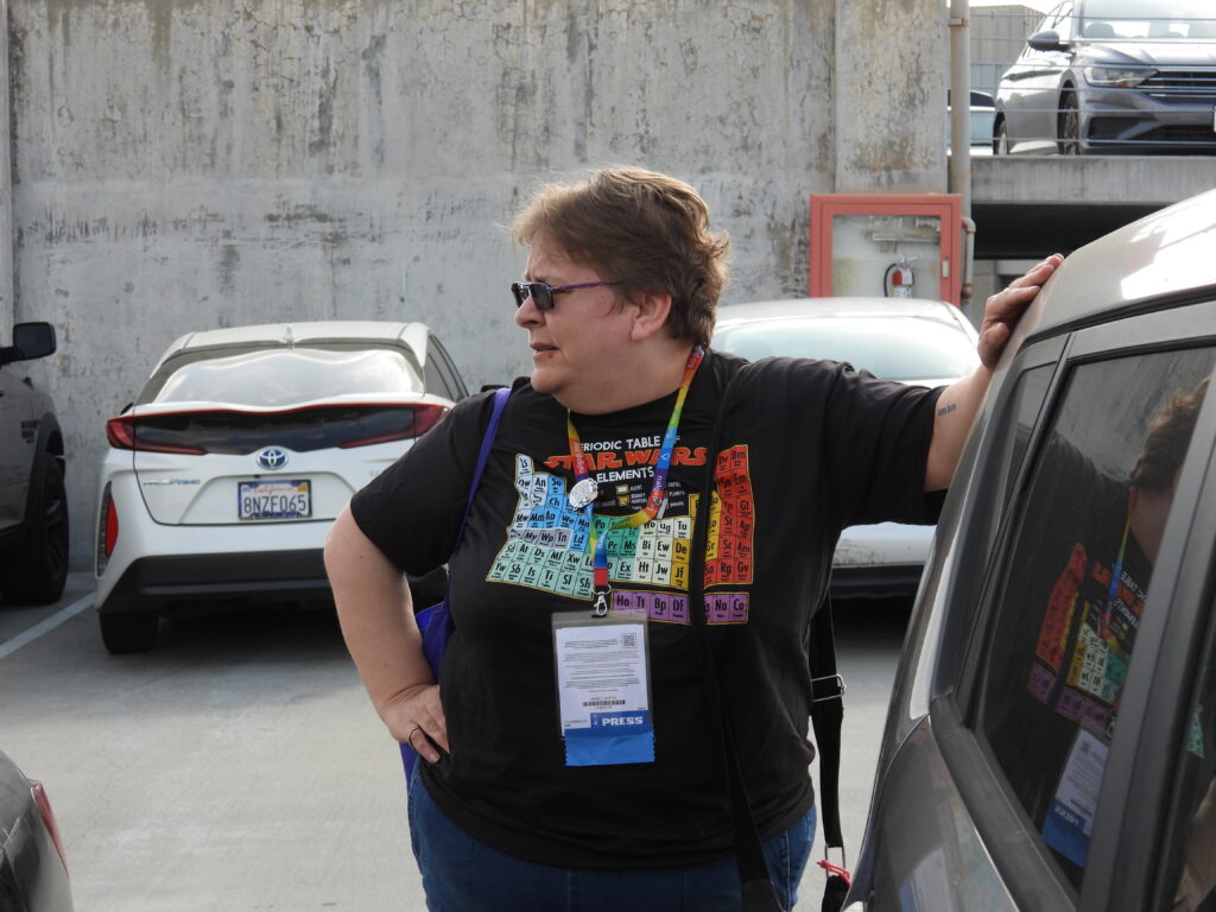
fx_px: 2810
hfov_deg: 24.4
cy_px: 456
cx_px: 608
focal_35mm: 80
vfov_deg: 18.4
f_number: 3.5
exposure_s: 1/400
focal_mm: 14.3
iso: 100
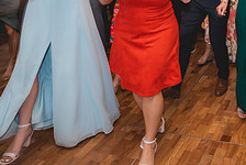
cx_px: 253
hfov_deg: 38.7
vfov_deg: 26.3
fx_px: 301
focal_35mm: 44
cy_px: -47
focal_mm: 17
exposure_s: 1/20
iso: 1000
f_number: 2.8
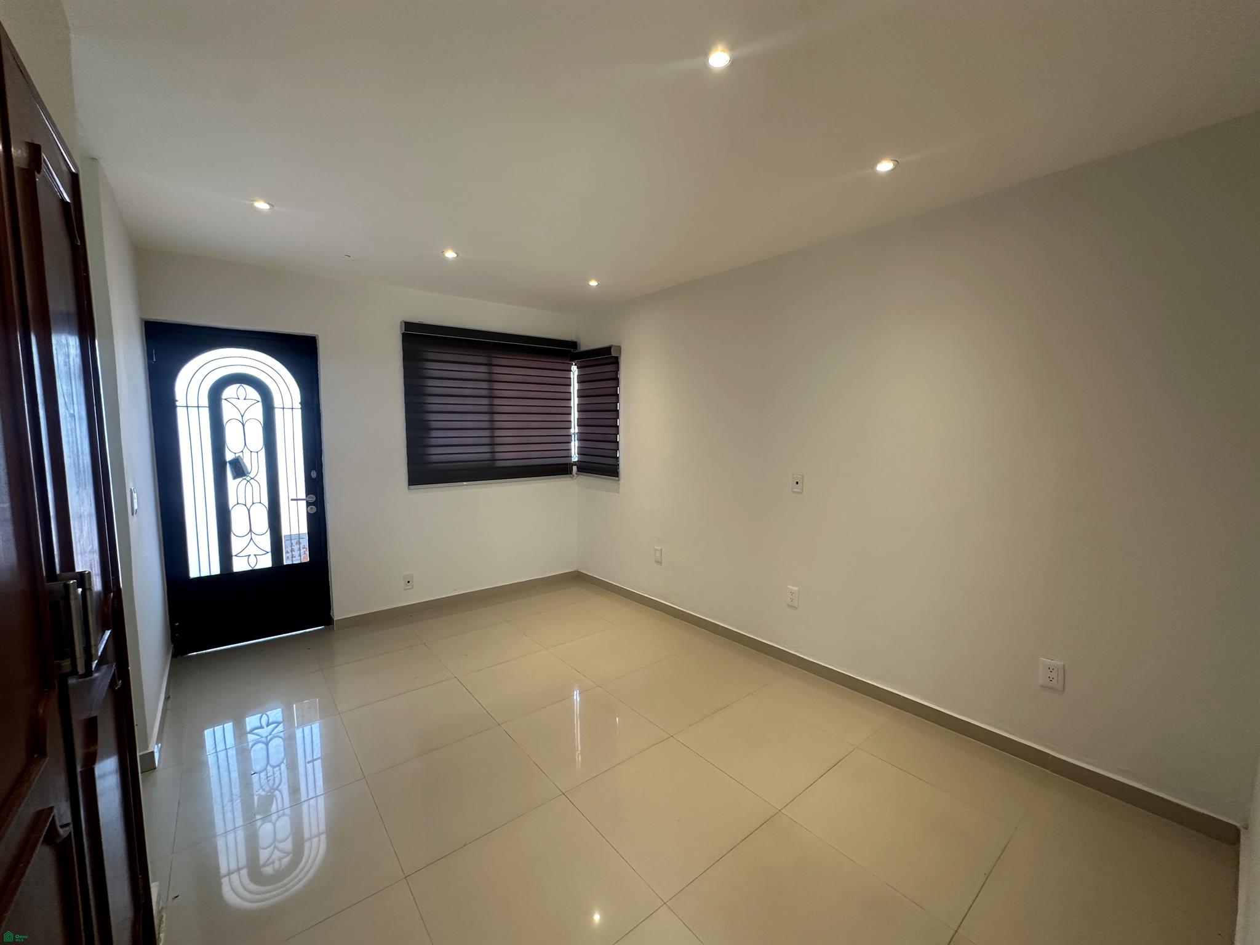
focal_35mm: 14
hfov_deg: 102.1
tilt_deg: -4.9
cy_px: 472
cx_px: 630
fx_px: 510
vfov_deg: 85.7
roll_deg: -0.3
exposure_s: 1/99
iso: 160
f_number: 2.2
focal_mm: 2.22
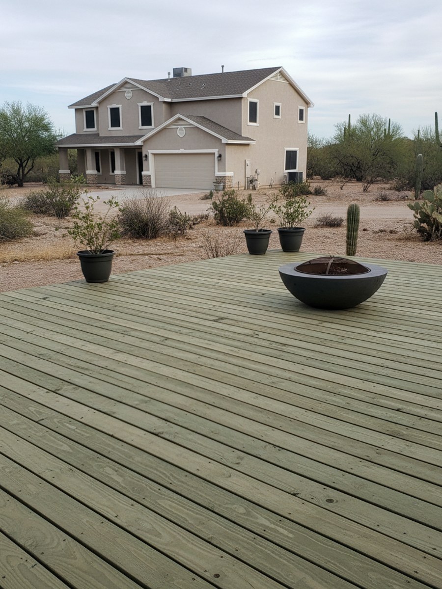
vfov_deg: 67.3
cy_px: 294
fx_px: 443
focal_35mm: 26
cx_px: 221
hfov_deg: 53.1
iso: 832
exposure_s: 1/1235
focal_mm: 5.7
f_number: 1.5
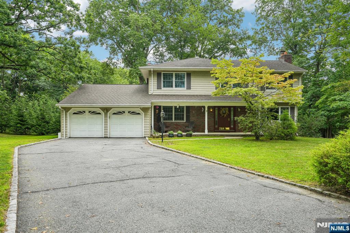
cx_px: 175
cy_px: 116
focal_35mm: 25
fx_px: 243
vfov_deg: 51.3
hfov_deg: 71.5
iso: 100
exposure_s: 1/30
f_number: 8
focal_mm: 25
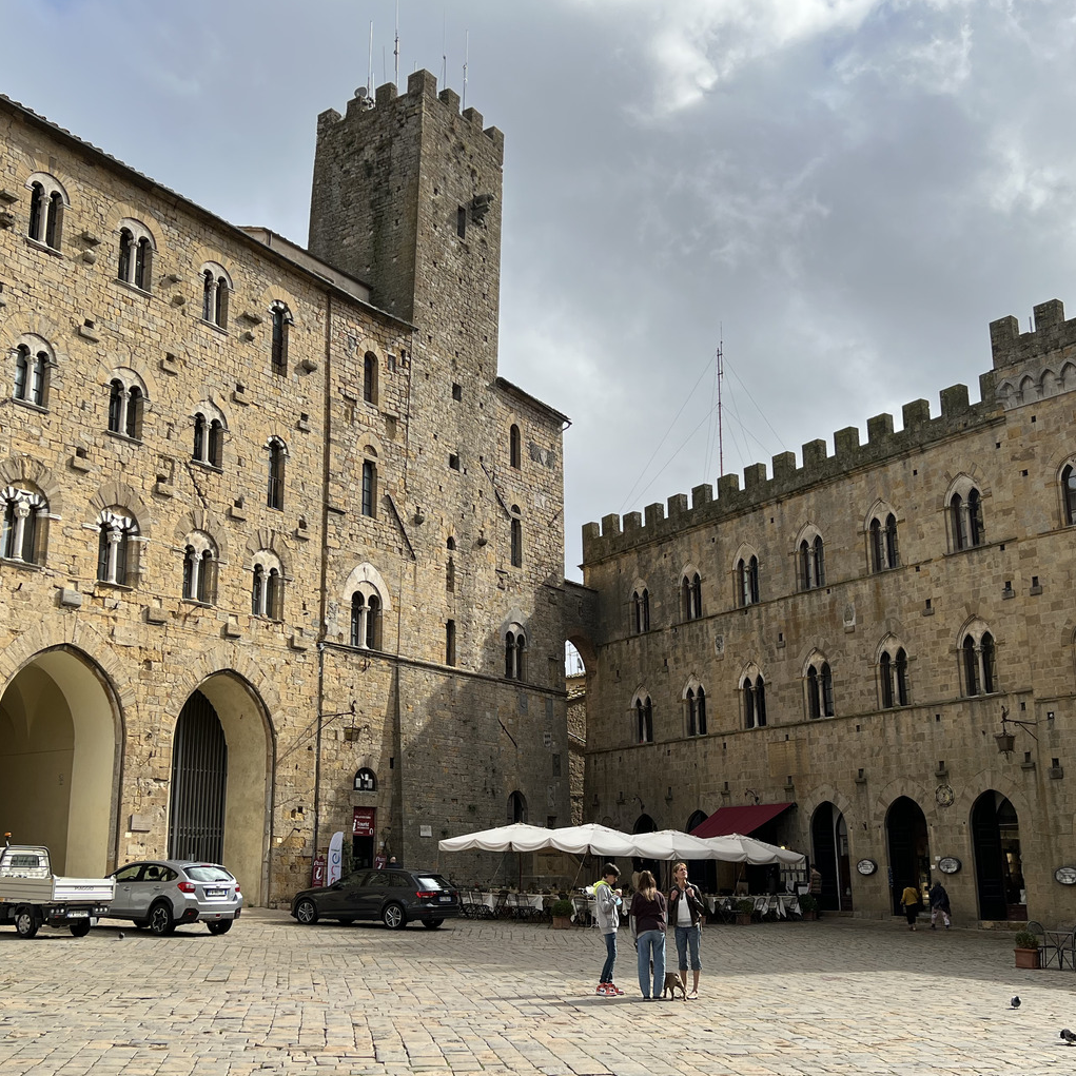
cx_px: 536
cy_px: 587
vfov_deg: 46.0
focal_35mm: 36
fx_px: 1266
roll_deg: +0.4
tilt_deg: +12.8
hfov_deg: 46.0
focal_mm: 5.7
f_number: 1.5
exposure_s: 1/4274
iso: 50
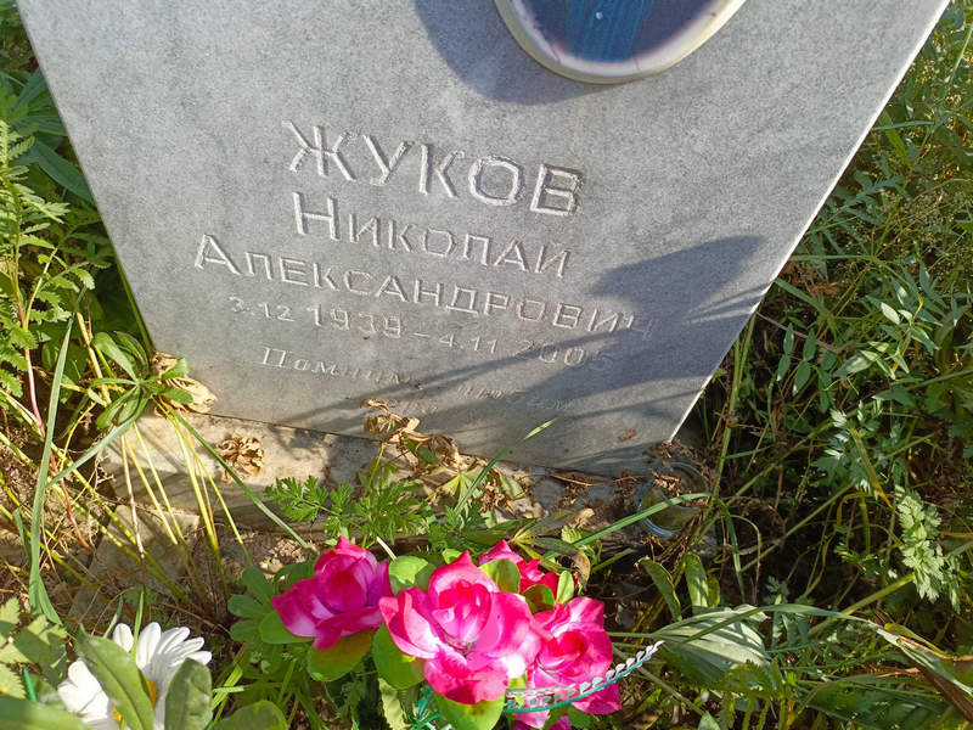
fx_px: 703
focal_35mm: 25
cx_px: 486
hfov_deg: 69.4
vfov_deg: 54.9
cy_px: 365
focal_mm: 4.76
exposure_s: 1/464
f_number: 1.69
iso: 112
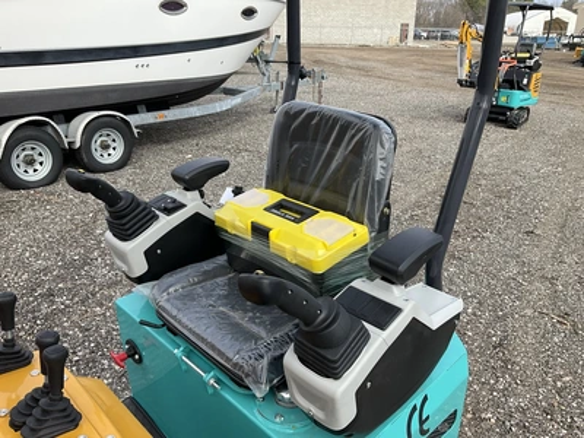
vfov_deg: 48.2
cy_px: 219
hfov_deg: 61.7
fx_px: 489
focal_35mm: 29
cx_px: 292
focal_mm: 3
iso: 25
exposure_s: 1/883
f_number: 1.8
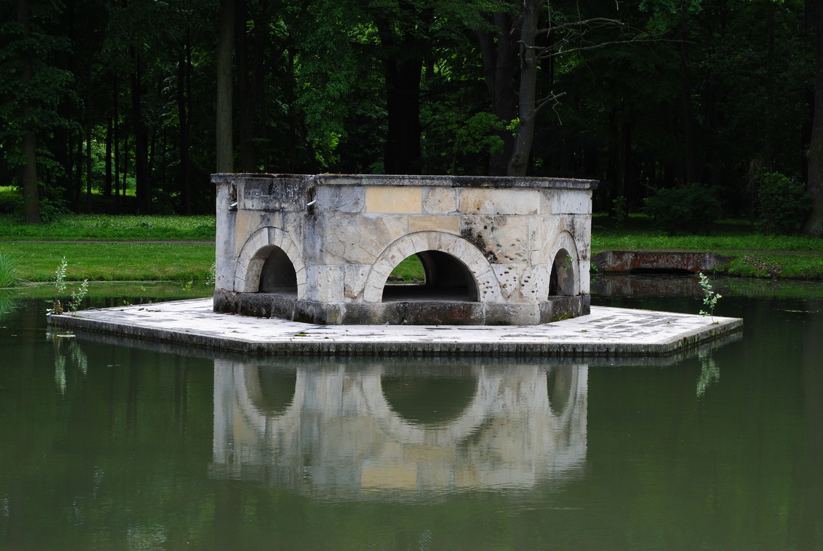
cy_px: 276
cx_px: 412
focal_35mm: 75
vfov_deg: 18.2
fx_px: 1717
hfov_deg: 27.0
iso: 200
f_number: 9
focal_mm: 50
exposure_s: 1/100
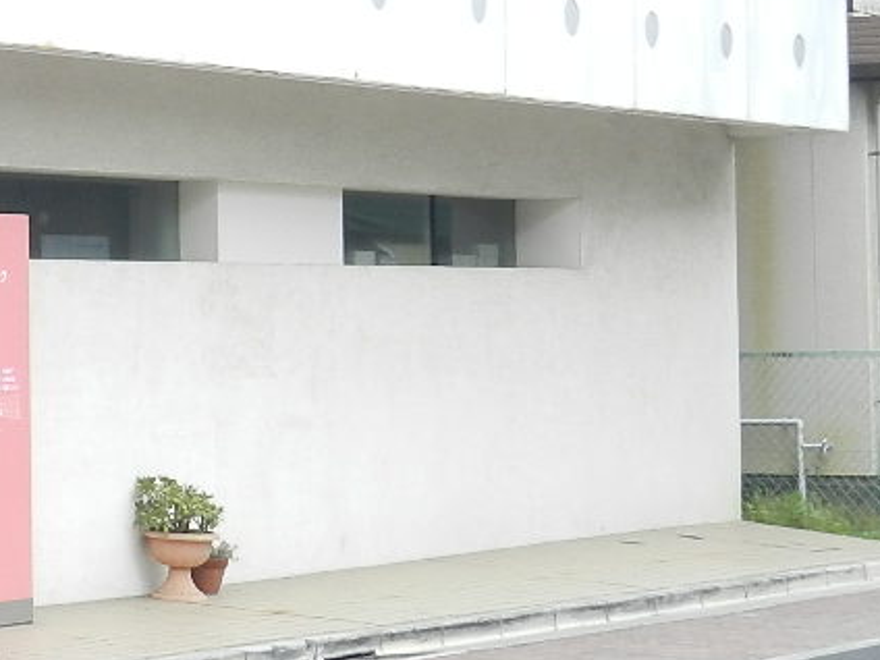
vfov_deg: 10.6
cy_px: 149
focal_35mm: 139
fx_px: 3534
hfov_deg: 13.7
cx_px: -270
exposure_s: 1/50
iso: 160
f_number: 4.2
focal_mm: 8.1
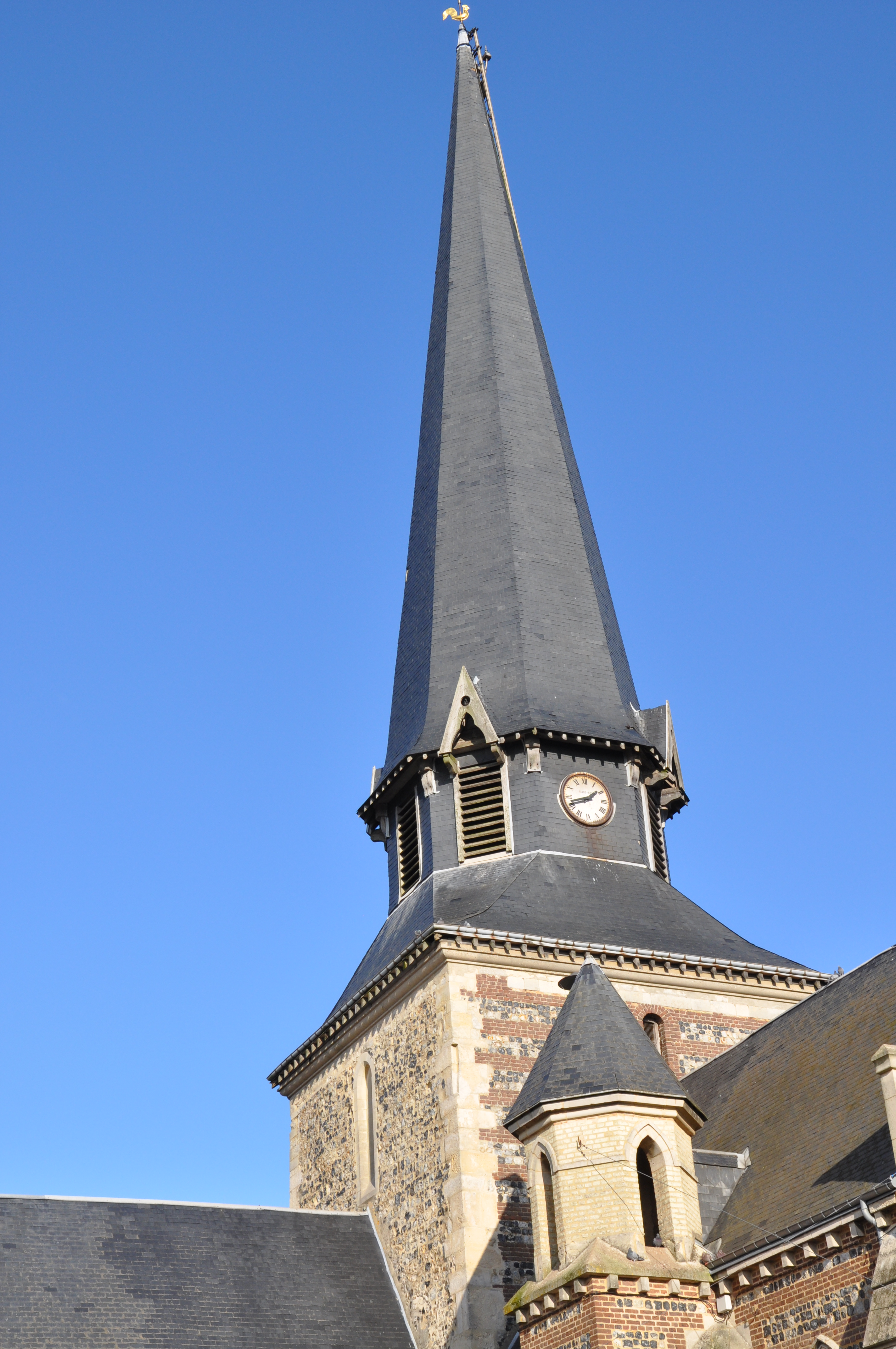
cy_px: 674
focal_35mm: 57
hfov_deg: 23.7
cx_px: 448
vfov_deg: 35.1
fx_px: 2133
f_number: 14
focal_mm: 38
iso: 320
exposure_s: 1/200
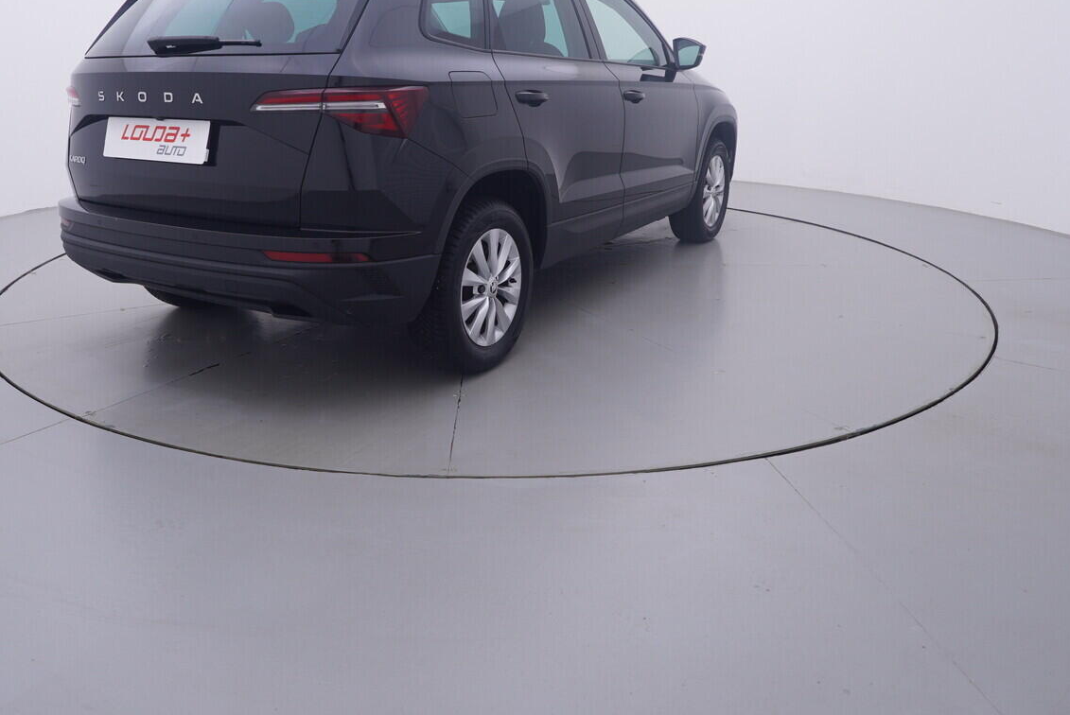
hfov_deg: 63.9
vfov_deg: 45.3
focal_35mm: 29
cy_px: 285
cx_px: 453
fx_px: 852
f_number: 5
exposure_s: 1/80
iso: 200
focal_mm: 15
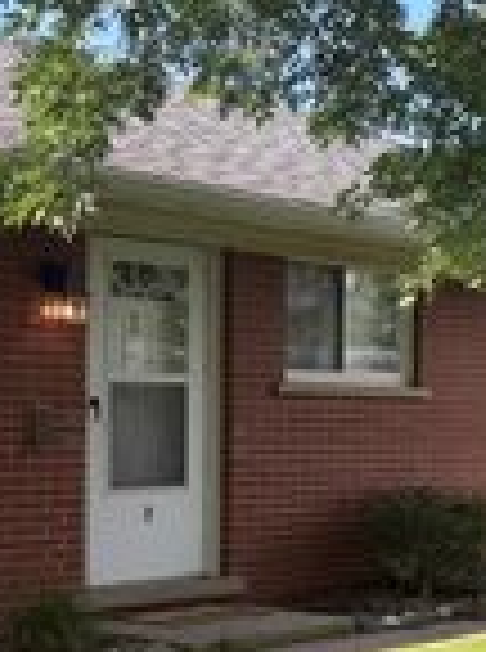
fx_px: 1561
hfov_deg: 13.7
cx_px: 1094
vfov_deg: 23.5
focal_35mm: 83
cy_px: 452
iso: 100
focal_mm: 6.76
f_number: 1.78
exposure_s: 1/1005
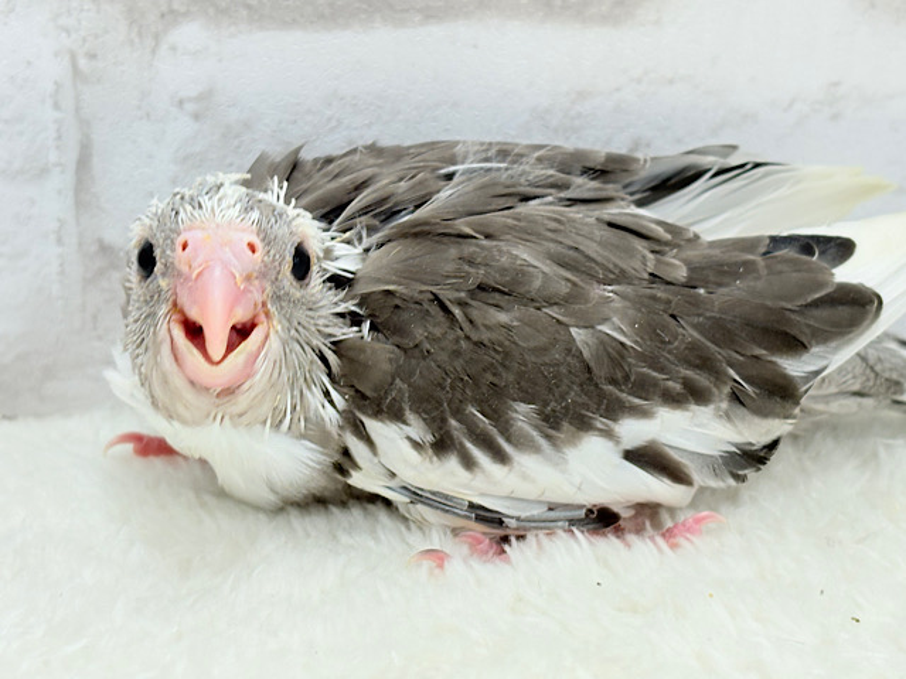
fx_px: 1361
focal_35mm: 52
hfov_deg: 36.8
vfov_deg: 28.0
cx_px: 453
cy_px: 340
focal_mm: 5.96
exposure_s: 1/50
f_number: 1.6
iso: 40
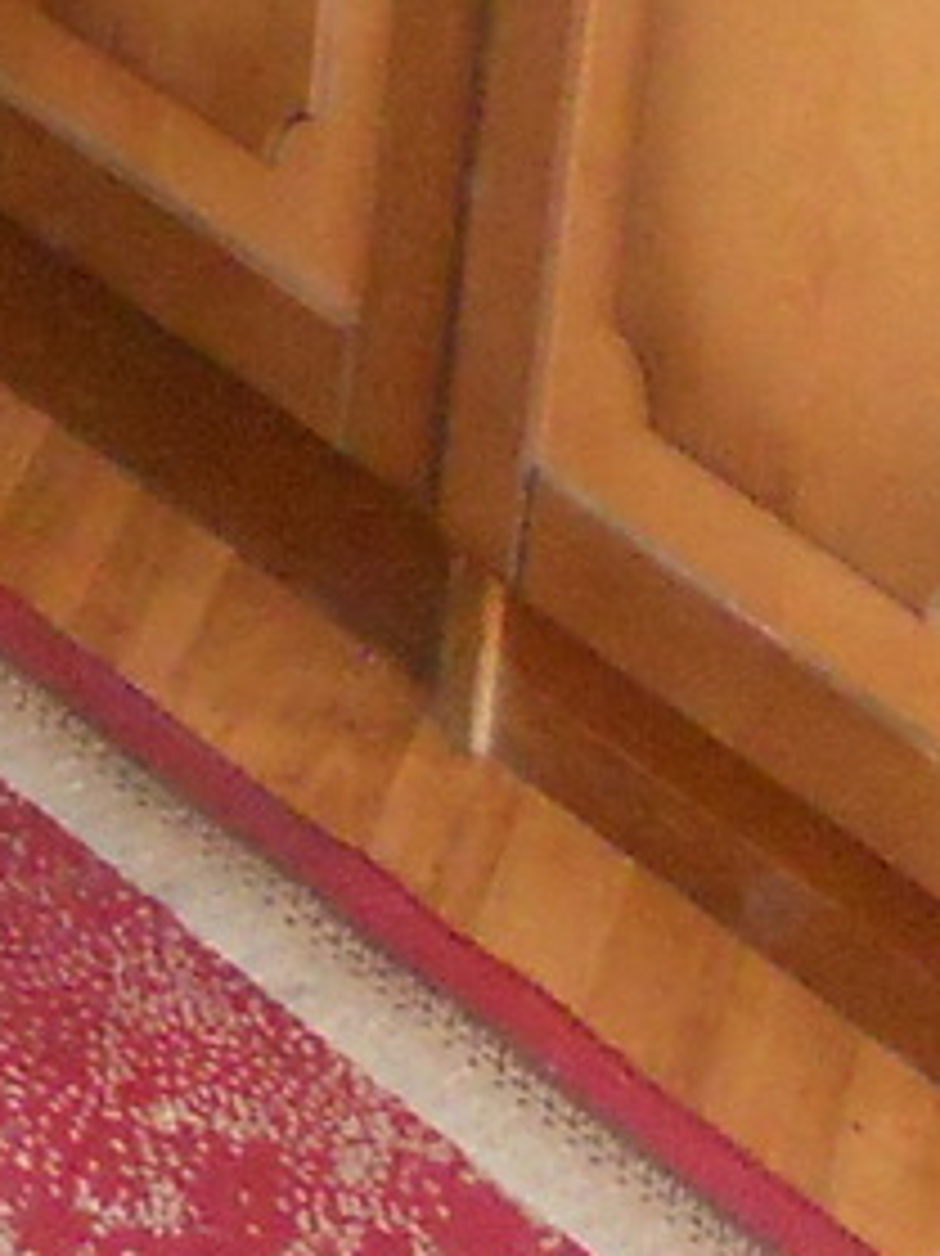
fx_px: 7174
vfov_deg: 9.7
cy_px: -554
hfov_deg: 7.4
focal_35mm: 198
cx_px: -238
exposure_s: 1/25
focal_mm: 4.9
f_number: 3.2
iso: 500
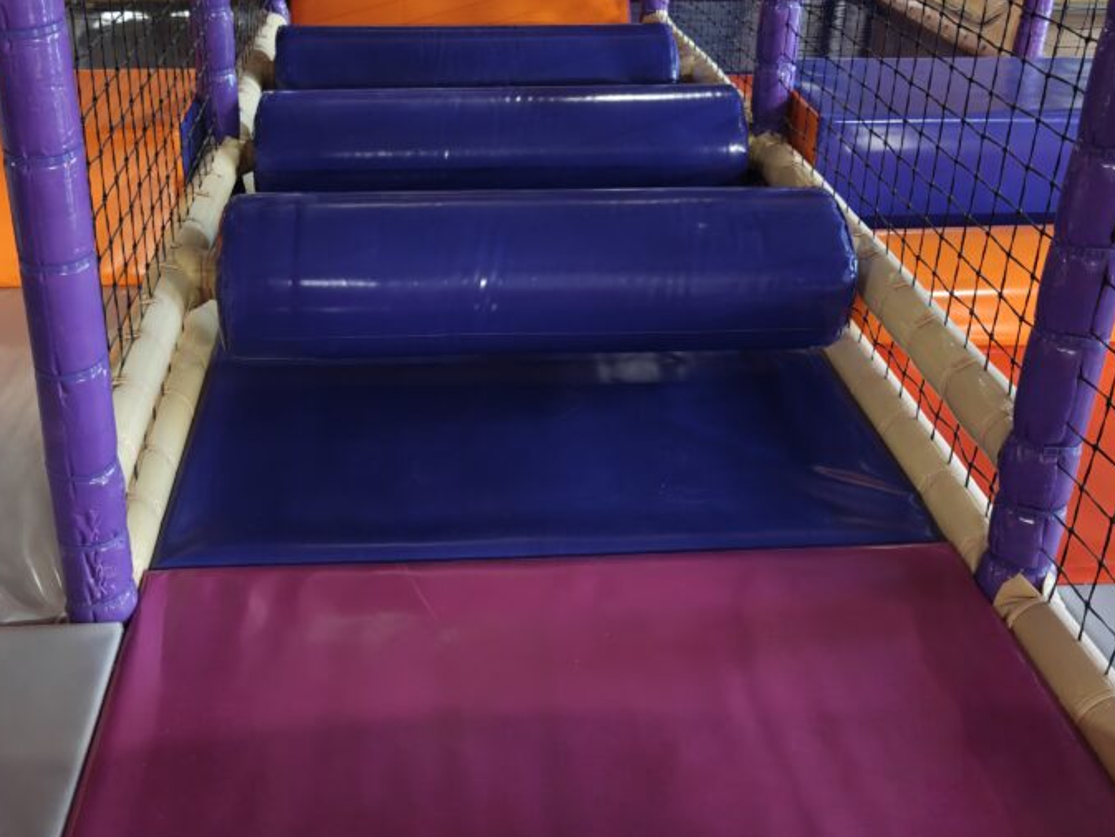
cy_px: 209
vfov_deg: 39.6
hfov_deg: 52.3
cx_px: 461
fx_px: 1128
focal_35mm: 35
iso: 1600
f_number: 1.6
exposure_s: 1/45
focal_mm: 6.06
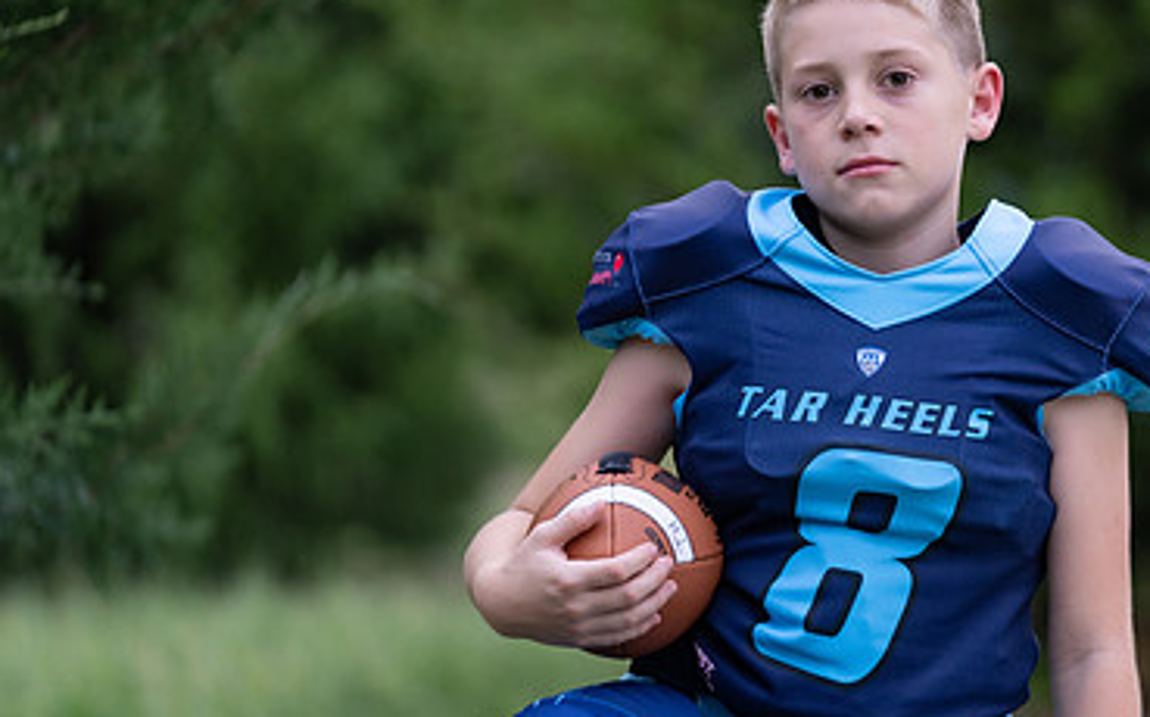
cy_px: 297
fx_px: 7829
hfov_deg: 8.4
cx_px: 900
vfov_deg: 5.2
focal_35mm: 250
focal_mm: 148
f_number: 2.8
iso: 640
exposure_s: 1/320
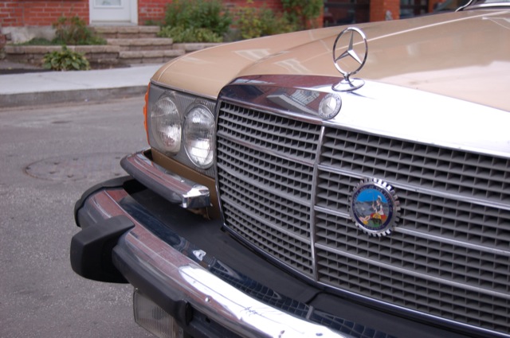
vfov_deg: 23.7
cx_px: 255
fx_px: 806
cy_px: 169
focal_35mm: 57
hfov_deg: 35.1
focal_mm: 38
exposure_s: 1/80
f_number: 4.8
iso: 200
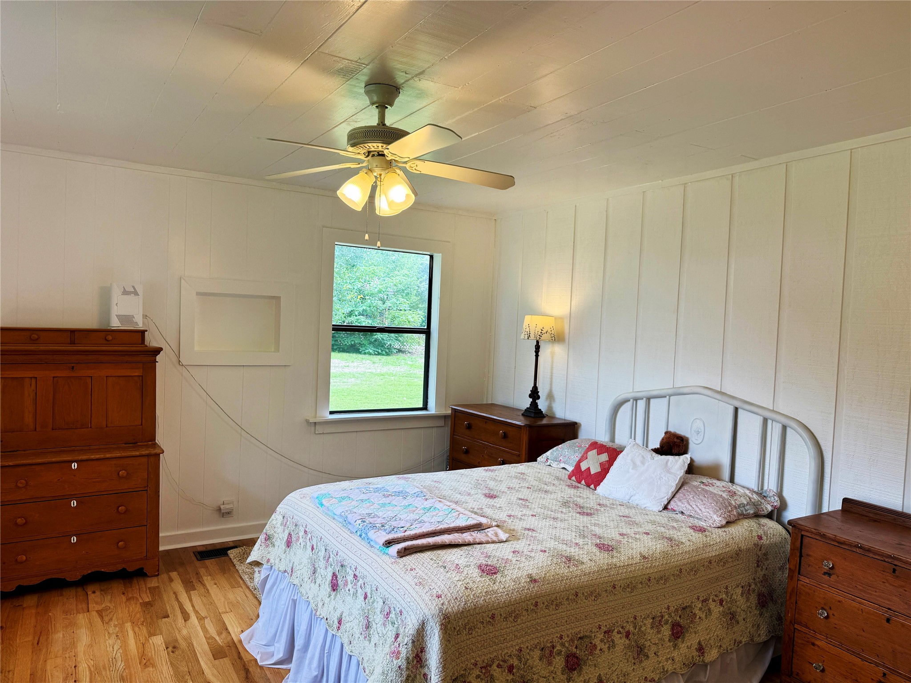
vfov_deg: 56.8
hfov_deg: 71.6
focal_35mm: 24
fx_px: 632
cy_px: 342
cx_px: 456
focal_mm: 6.76
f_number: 1.78
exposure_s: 1/160
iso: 64
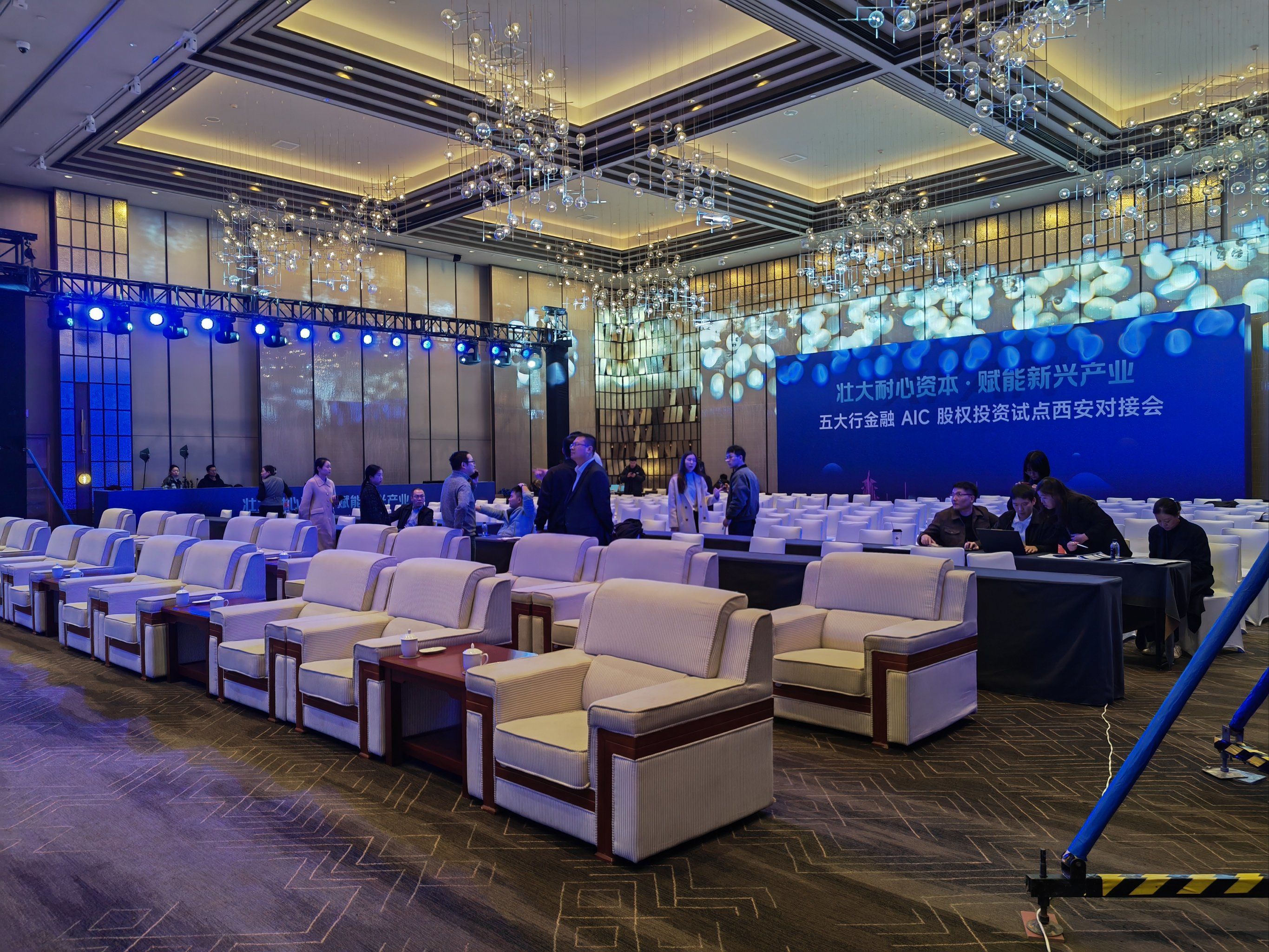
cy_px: 476
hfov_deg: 65.3
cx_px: 634
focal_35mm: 27
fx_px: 990
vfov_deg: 51.4
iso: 320
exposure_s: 1/84
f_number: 1.9
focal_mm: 5.52
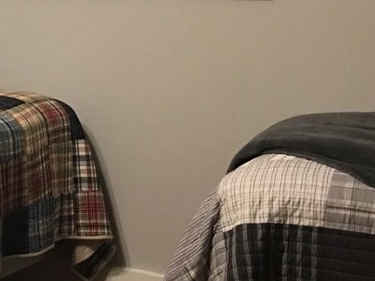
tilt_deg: -7.3
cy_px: 96
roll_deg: +0.0
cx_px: -204
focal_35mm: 97
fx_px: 1051
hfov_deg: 17.9
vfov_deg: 15.2
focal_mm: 4.15
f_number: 2.2
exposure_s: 1/15
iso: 100
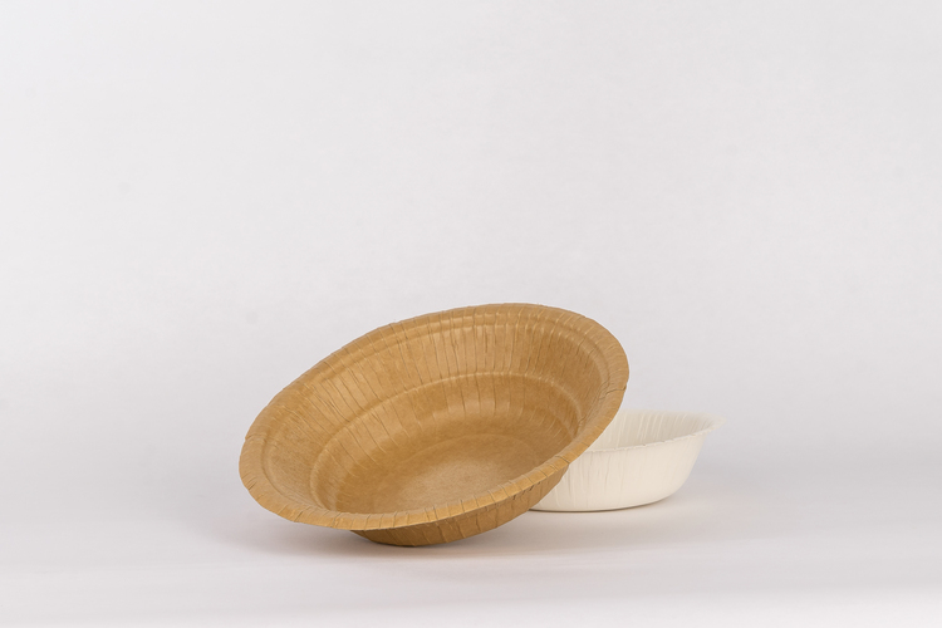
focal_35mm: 105
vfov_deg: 13.0
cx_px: 471
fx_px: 2747
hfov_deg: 19.5
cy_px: 314
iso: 320
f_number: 10
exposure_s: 1/100
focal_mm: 70
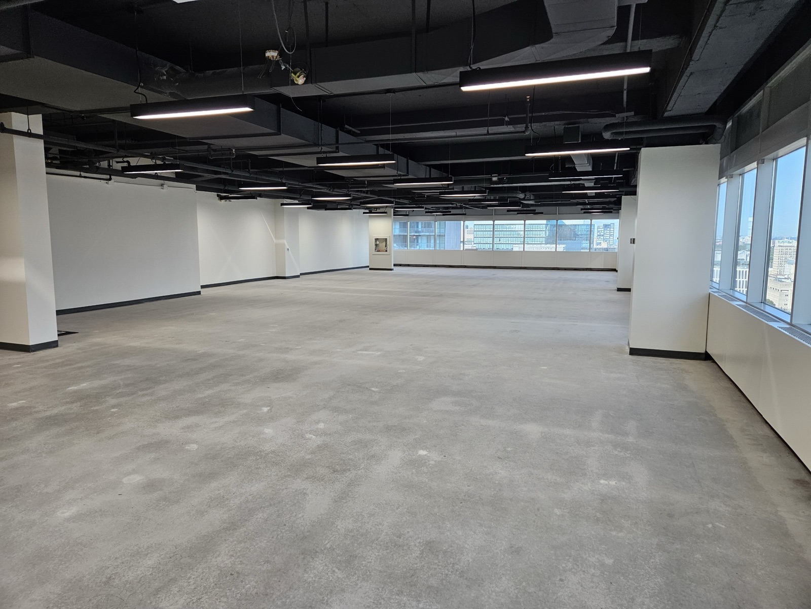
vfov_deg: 58.9
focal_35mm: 23
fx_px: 539
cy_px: 304
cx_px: 406
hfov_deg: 73.9
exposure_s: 1/208
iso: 200
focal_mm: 5.4
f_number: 1.8
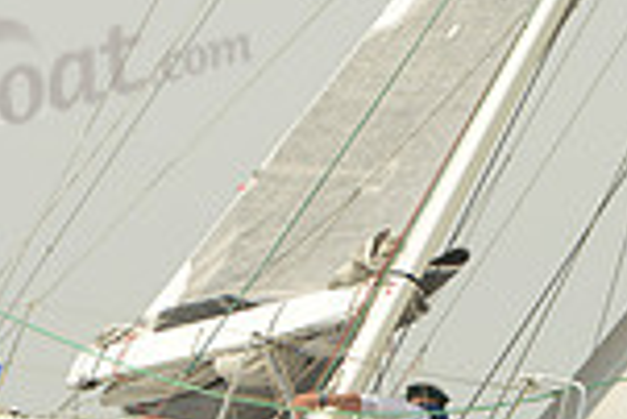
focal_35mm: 653
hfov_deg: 3.2
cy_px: 263
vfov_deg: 2.1
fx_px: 11384
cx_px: 469
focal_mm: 170
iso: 320
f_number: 9
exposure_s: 1/1250
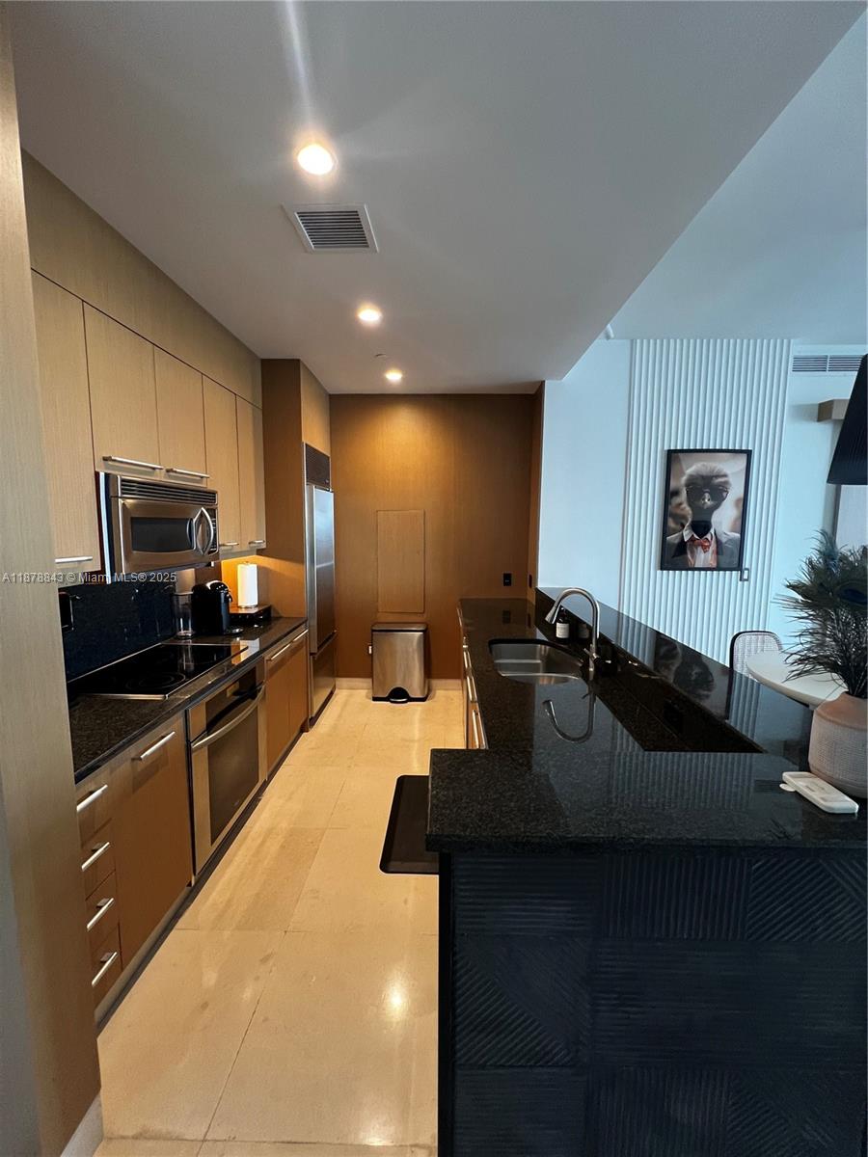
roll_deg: +0.4
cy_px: 578
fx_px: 435
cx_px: 434
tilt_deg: -7.3
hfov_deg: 89.9
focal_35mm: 13
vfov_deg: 106.2
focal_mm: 1.57
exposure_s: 1/60
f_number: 1.8
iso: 320
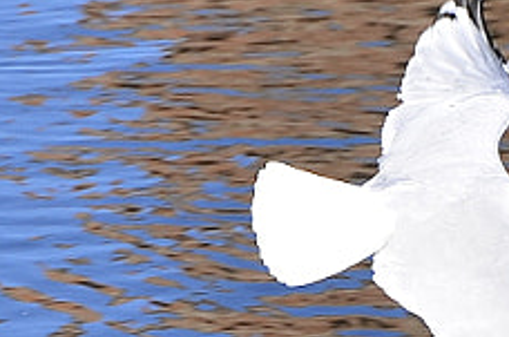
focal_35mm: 2108
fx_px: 29742
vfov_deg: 0.6
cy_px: 198
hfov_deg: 1.0
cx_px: 462
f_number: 3.5
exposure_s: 1/800
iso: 100
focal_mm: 200
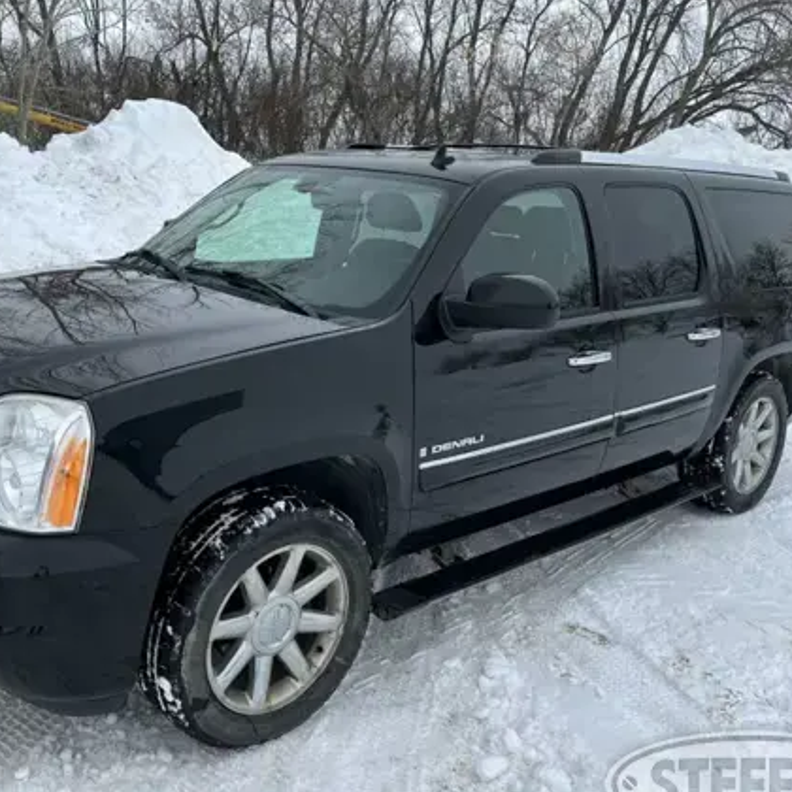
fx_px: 906
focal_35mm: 35
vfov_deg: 47.2
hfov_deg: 47.1
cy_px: 407
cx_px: 336
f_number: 1.5
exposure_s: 1/7463
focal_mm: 5.7
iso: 50
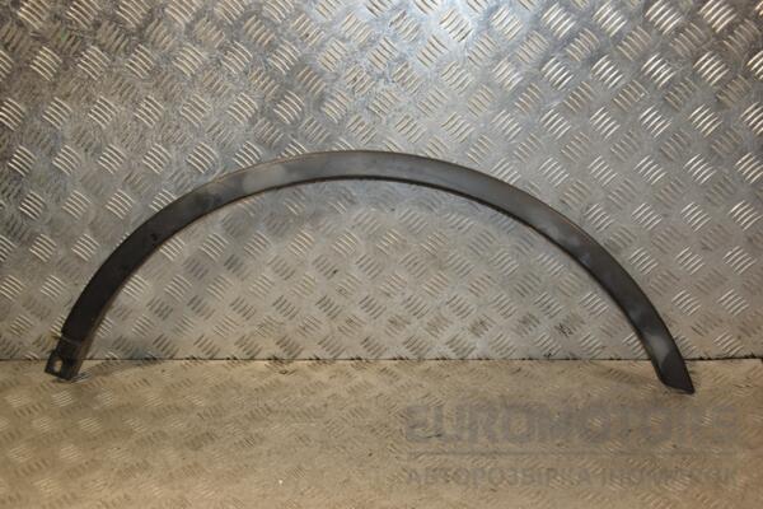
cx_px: 382
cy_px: 254
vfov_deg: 34.2
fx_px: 827
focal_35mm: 39
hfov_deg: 49.6
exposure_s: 1/200
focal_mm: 26
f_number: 5
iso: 800
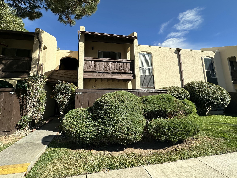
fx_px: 110
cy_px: 82
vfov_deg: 78.0
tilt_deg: +9.3
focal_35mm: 16
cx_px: 110
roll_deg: +0.2
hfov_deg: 94.3
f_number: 2.2
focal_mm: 2.22
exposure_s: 1/1531
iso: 40
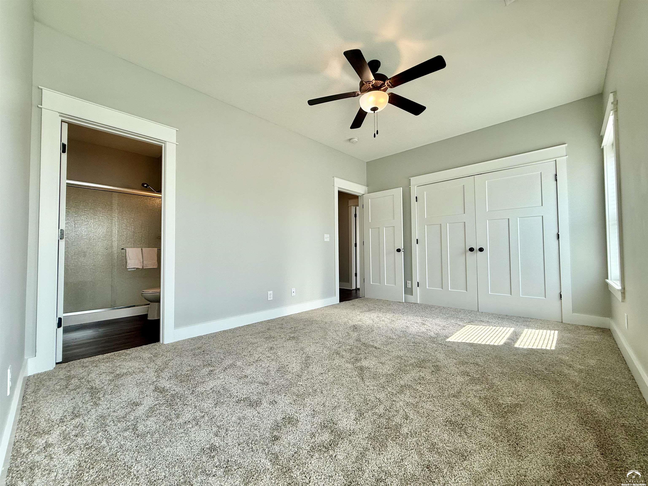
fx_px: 262
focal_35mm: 14
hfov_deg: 102.1
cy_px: 243
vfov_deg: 85.7
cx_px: 324
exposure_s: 1/120
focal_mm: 2.22
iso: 50
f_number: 2.2
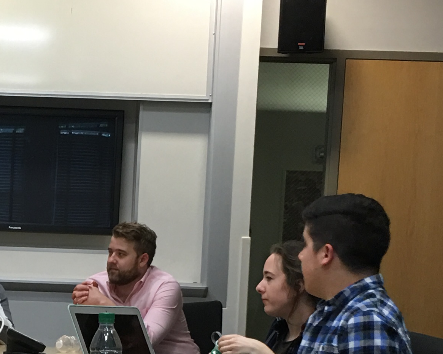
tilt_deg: -4.2
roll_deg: -2.4
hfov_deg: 19.1
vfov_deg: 15.2
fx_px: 1285
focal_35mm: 98
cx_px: 8
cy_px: 403
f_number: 2.2
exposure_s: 1/15
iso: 40
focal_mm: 4.15
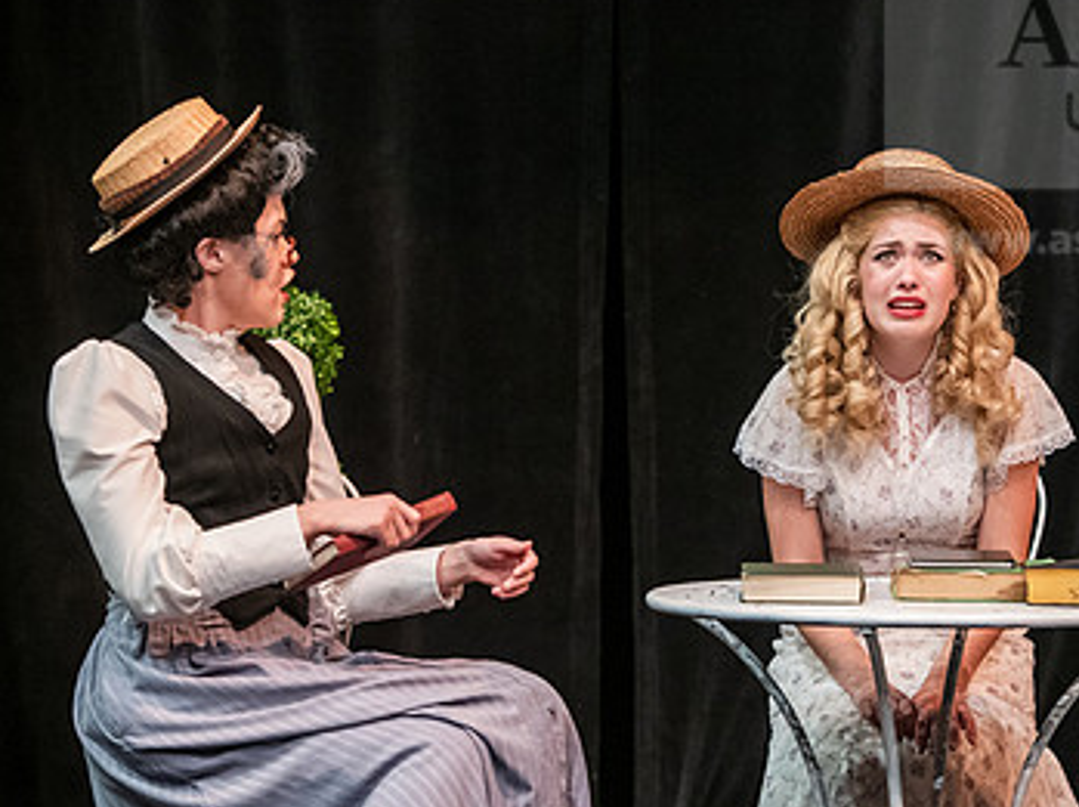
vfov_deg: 8.4
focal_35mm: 176
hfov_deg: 11.2
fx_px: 5480
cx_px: 791
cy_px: 305
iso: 3200
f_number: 3.2
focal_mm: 110
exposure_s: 1/200
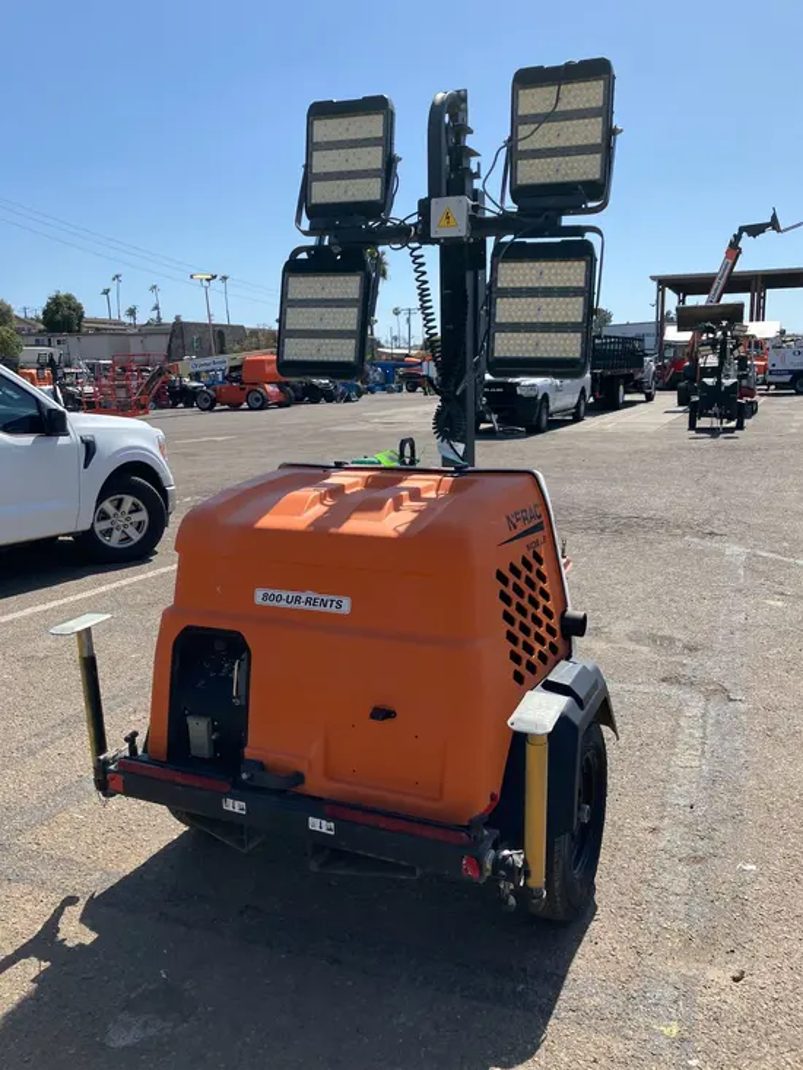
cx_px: 402
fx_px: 866
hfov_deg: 49.8
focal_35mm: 28
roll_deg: +0.5
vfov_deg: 63.4
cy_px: 535
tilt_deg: -10.5
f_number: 1.8
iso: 32
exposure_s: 1/1799
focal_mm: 3.99
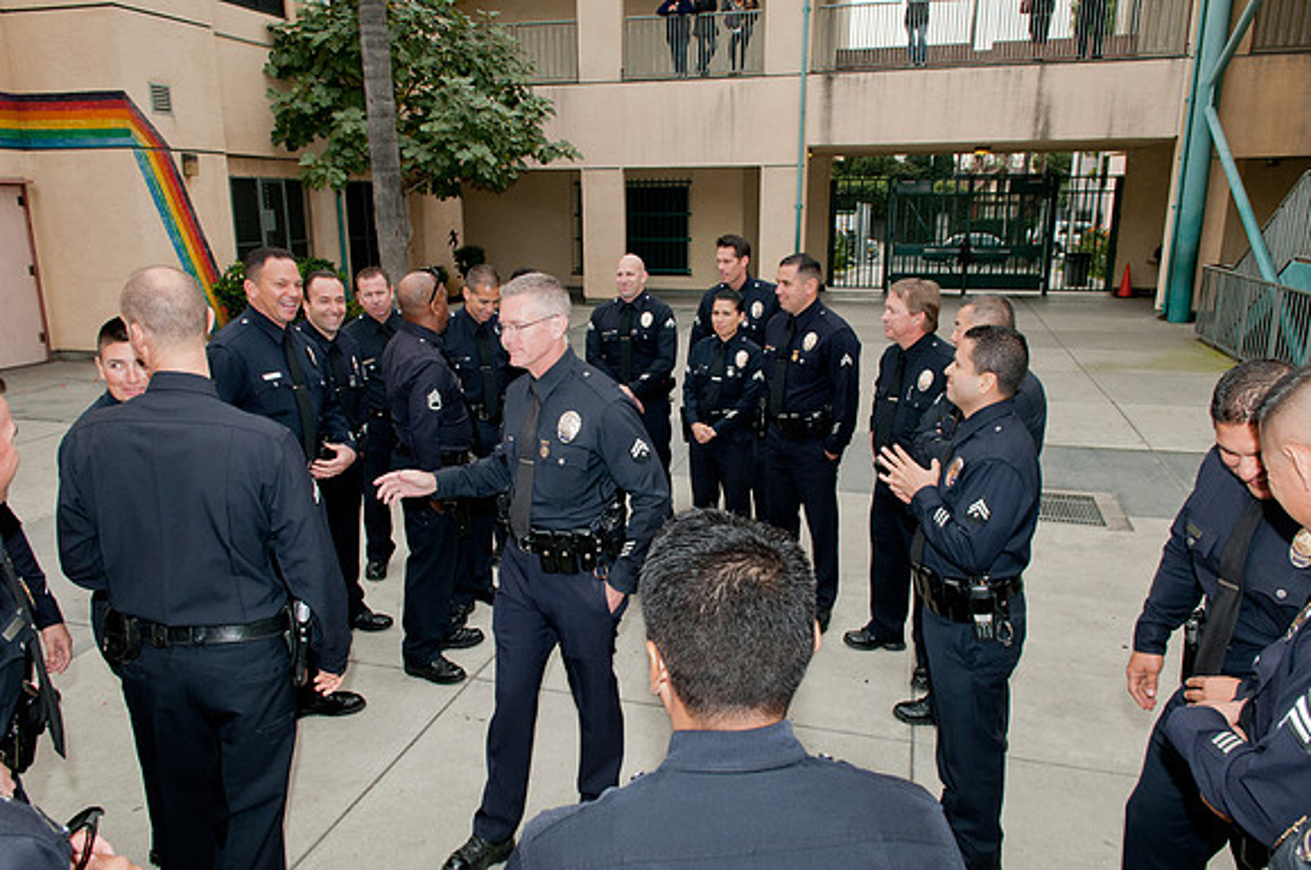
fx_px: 927
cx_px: 656
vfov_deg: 50.3
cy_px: 435
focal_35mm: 26
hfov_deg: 70.5
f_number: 6.3
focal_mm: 17
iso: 640
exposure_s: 1/250
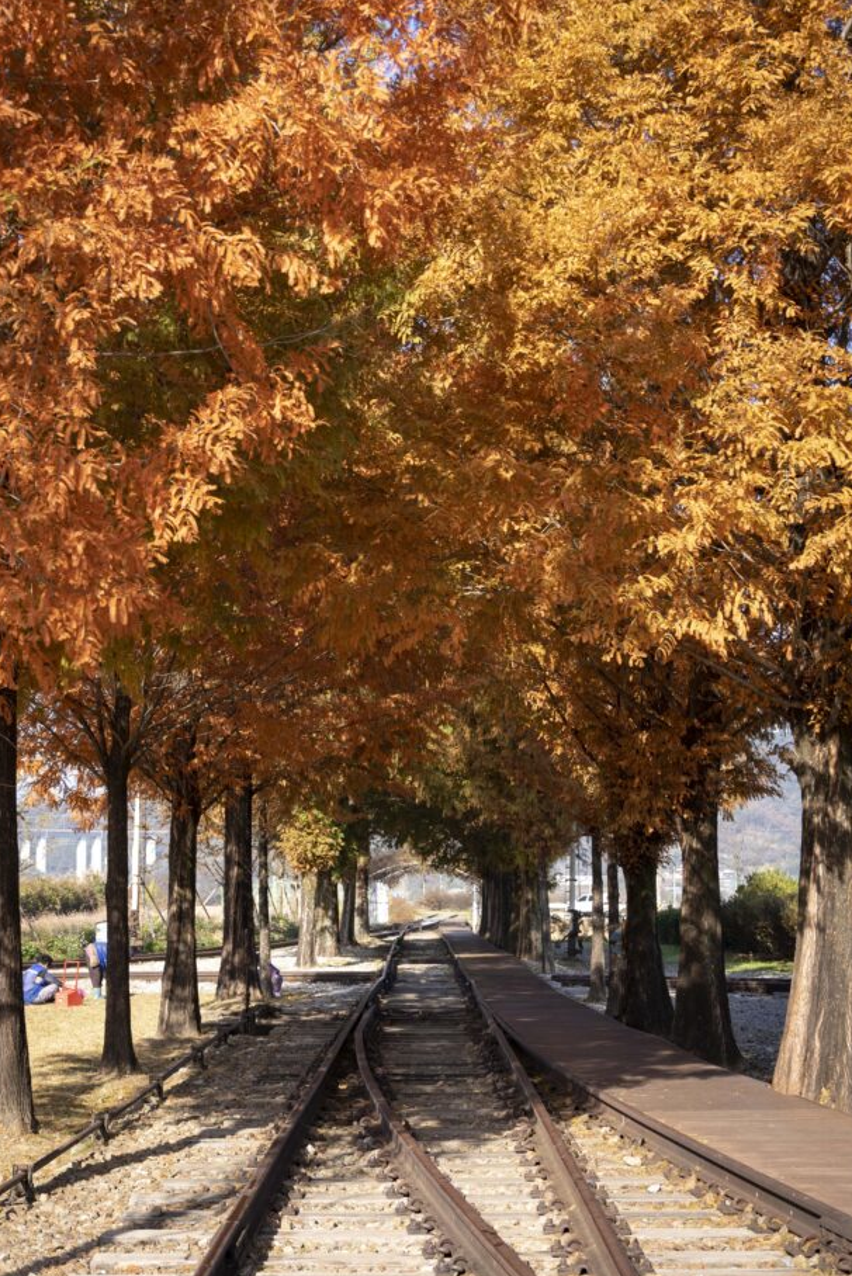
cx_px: 400
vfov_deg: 37.5
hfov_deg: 25.5
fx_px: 1880
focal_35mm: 53
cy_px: 594
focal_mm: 47
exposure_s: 1/160
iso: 100
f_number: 5.6
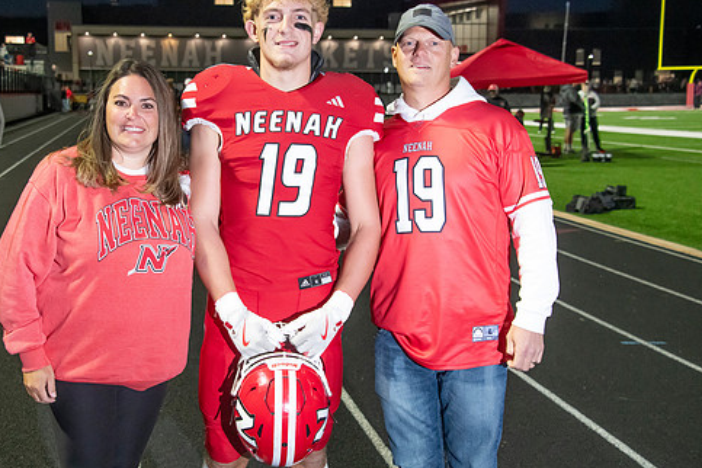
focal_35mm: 60
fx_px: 1170
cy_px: 195
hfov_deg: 33.3
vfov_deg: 22.6
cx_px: 285
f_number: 5.6
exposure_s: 1/160
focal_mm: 50
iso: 5000
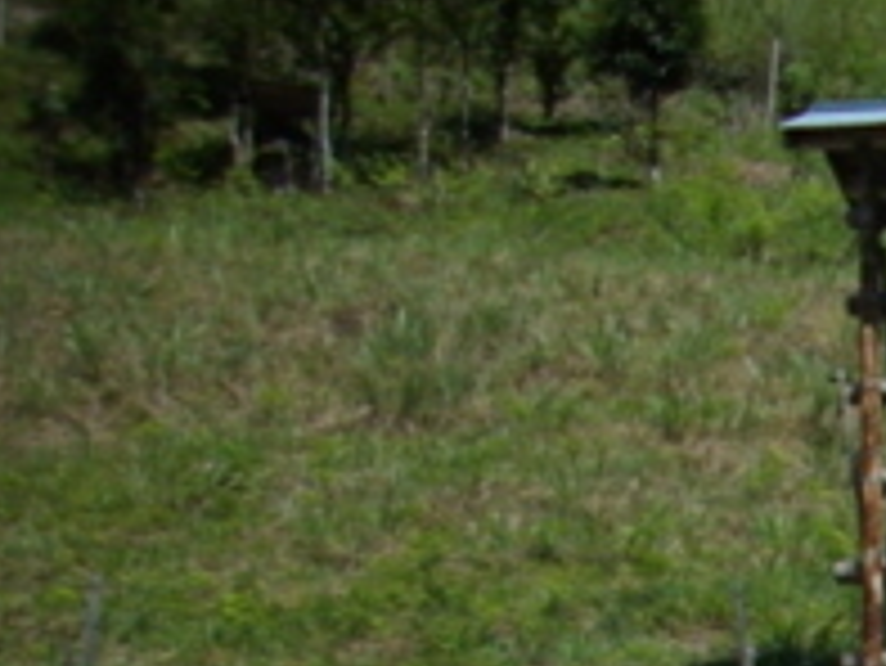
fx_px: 4098
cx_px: 1893
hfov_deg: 11.0
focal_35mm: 160
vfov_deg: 8.7
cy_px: 1372
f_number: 5.6
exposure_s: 1/320
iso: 80
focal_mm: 6.2
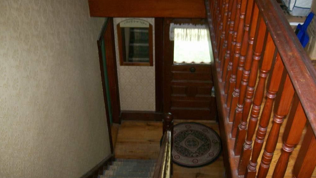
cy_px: 96
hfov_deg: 50.5
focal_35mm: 40
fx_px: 335
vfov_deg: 29.7
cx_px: 159
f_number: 2.7
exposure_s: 1/16
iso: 140
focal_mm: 6
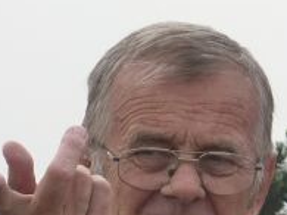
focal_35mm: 561
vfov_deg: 2.6
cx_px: 355
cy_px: 299
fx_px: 4648
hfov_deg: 3.5
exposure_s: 1/320
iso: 125
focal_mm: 19.5
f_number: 4.4
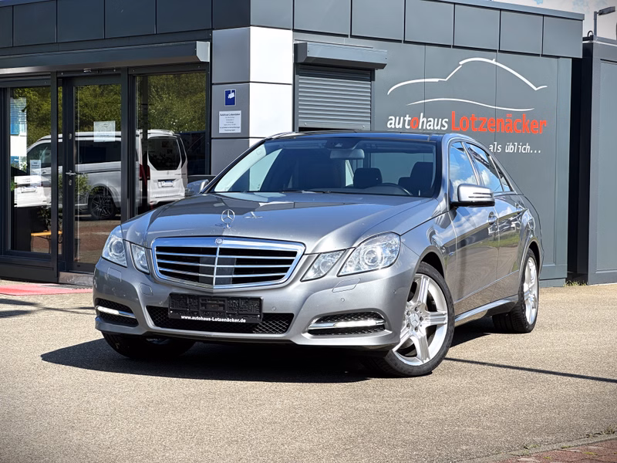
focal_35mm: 77
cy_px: 232
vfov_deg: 19.1
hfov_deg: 25.3
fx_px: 1372
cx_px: 308
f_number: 2.8
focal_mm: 9
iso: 32
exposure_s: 1/451
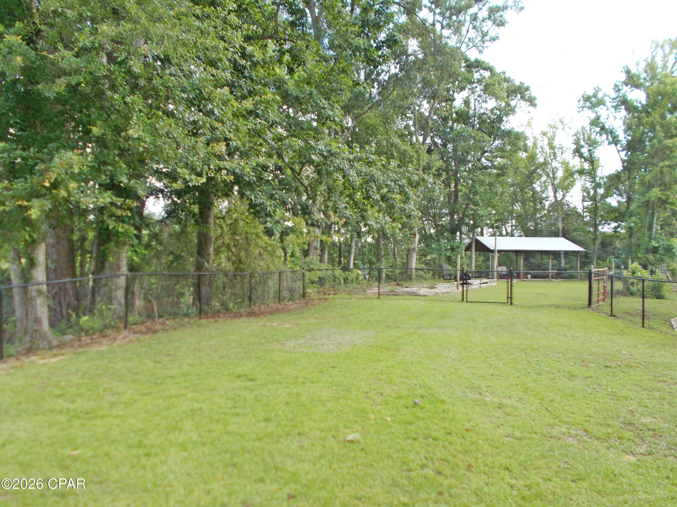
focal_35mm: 30
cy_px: 254
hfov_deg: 60.0
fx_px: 587
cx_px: 338
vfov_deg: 46.8
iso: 80
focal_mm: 5.3
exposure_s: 1/160
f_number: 3.4
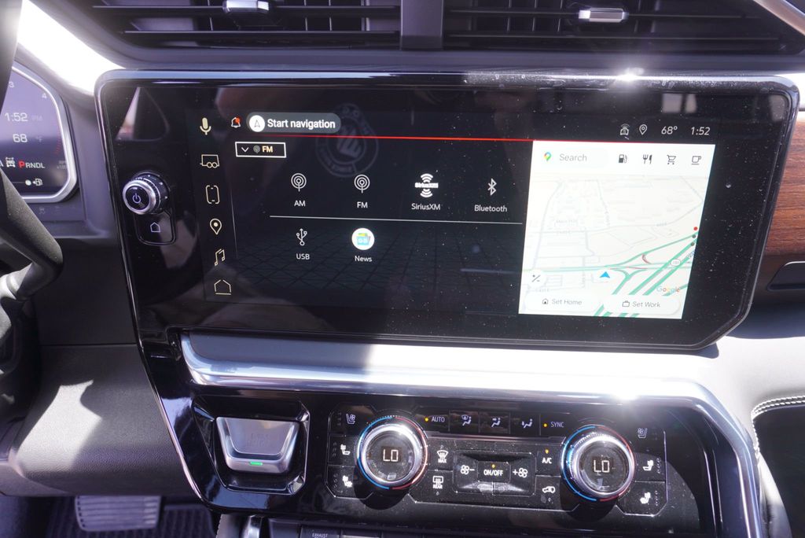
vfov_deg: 53.2
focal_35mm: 24
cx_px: 402
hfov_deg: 73.7
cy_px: 269
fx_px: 537
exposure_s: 1/60
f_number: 4
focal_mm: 16
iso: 200
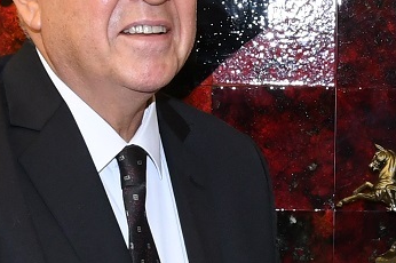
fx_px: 1593
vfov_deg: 9.4
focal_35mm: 145
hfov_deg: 14.0
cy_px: 165
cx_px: 383
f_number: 6.3
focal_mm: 16
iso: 640
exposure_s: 1/100
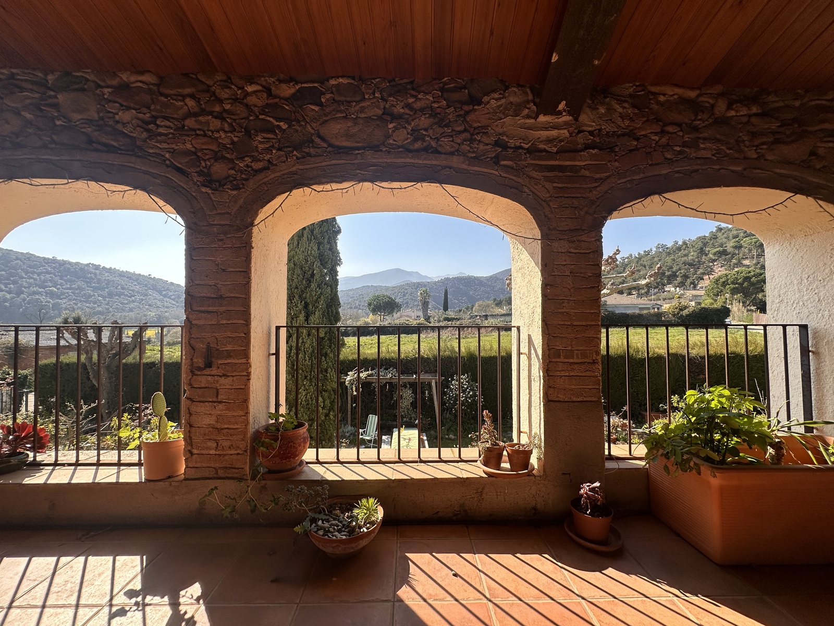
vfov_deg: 85.7
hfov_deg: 102.1
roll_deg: -0.3
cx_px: 417
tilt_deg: +1.7
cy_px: 313
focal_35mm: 14
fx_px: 337
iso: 40
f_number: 2.2
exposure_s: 1/1072
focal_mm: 2.22
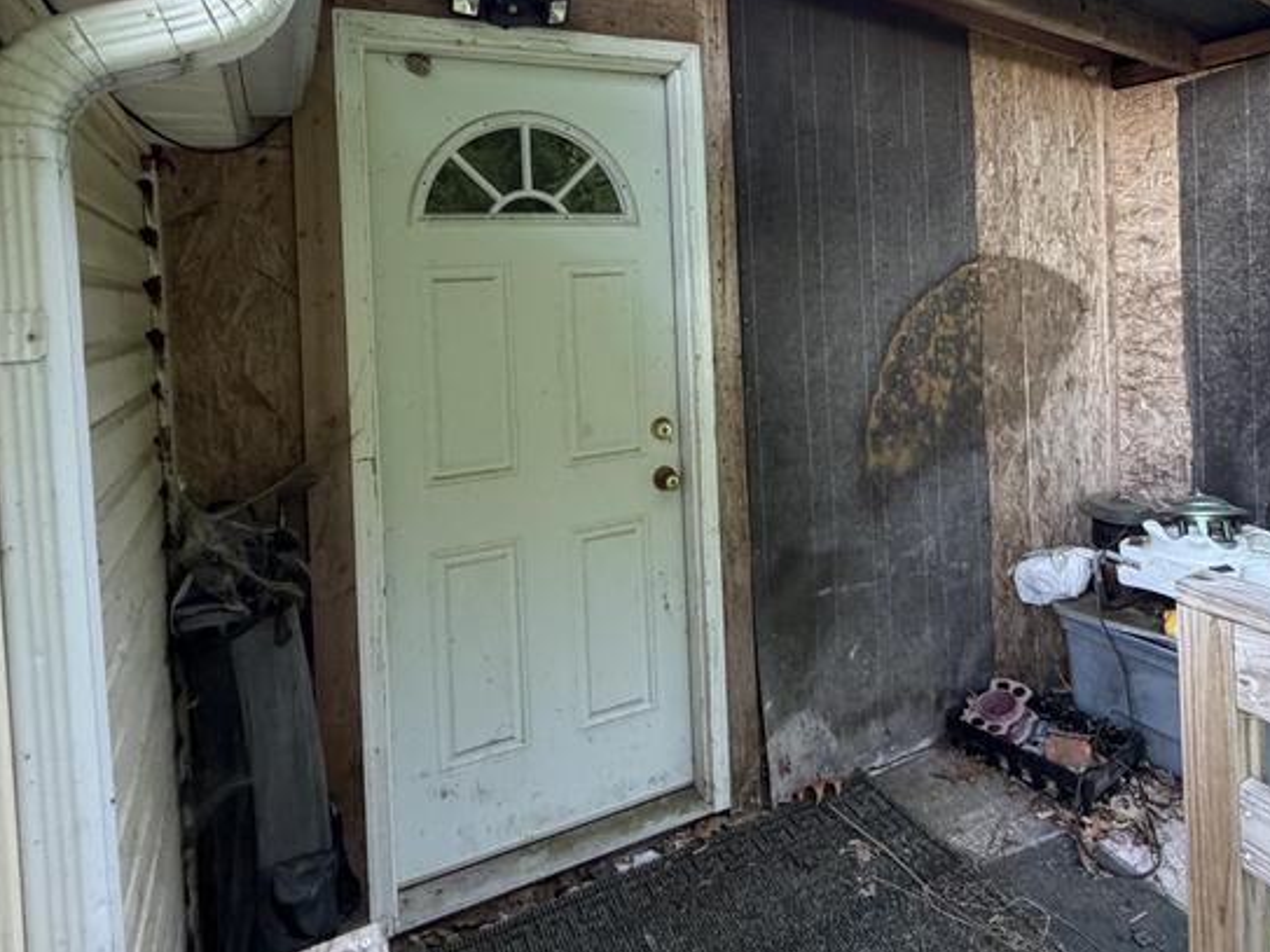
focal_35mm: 22
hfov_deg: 75.9
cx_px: 729
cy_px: 278
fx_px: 807
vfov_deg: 58.9
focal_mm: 2.22
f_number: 2.2
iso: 320
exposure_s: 1/113
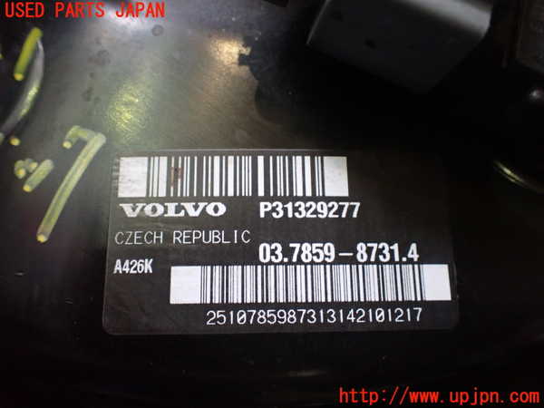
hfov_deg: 60.0
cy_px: 204
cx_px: 272
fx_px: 471
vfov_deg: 46.8
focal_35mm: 30
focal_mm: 5.4
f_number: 2.3
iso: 800
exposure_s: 1/30
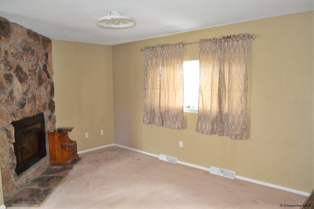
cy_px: 104
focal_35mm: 27
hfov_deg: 67.4
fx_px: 235
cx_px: 157
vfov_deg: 47.9
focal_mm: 18
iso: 1400
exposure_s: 1/60
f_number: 3.5
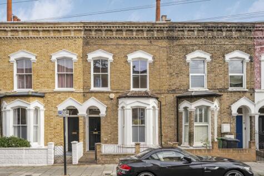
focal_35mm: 25
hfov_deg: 71.5
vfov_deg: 51.3
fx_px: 183
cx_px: 132
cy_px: 88
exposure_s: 1/200
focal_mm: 25
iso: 200
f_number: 8
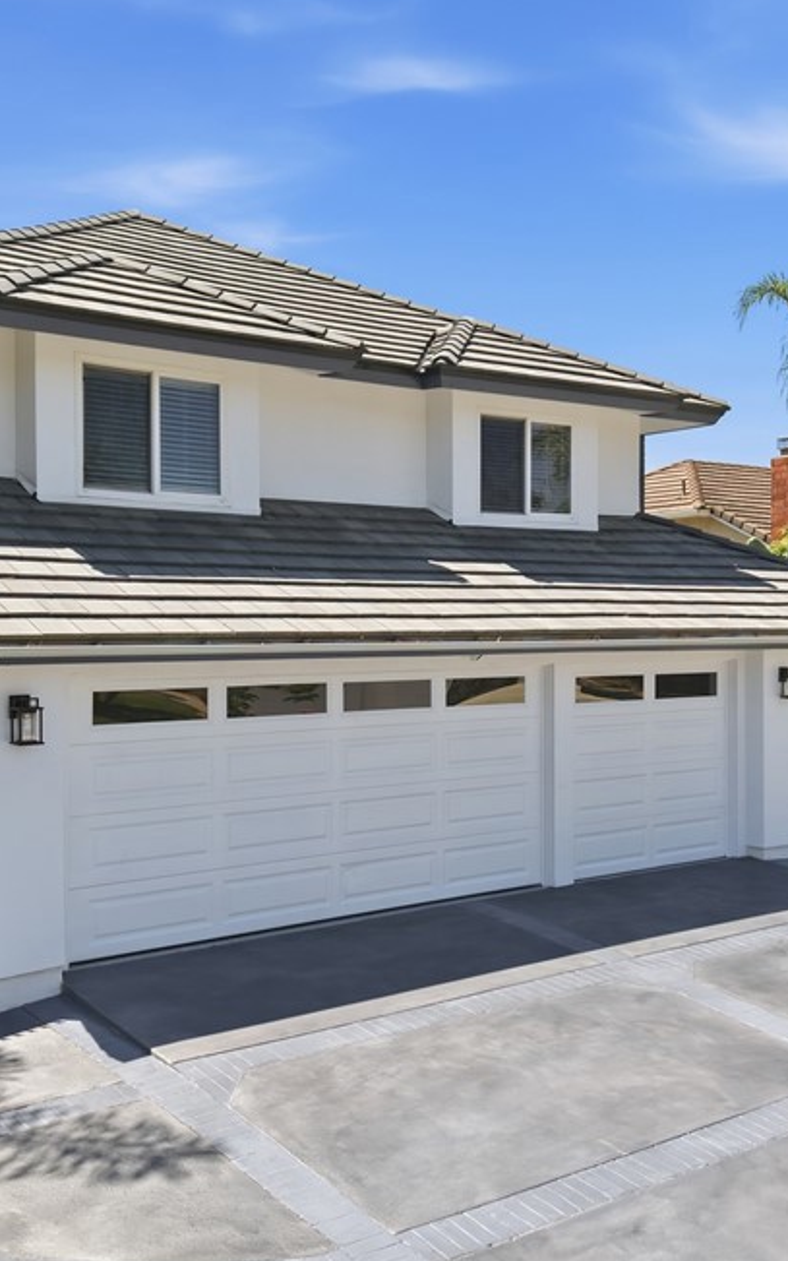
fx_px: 1374
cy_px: 630
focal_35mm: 40
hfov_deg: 32.0
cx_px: 399
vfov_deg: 49.3
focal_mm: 8.7
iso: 200
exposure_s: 1/800
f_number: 1.8
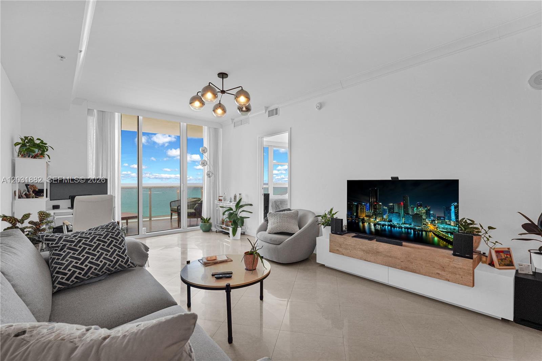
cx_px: 271
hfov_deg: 96.7
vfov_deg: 73.7
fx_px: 241
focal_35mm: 16
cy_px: 180
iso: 500
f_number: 8
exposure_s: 1/30
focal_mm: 16
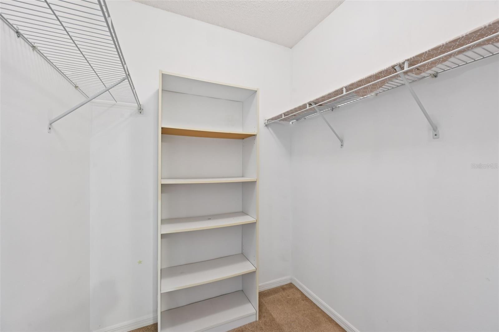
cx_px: 250
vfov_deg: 81.1
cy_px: 166
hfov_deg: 104.3
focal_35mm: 14
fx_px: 194
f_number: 8
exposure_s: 1/15
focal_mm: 14
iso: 400
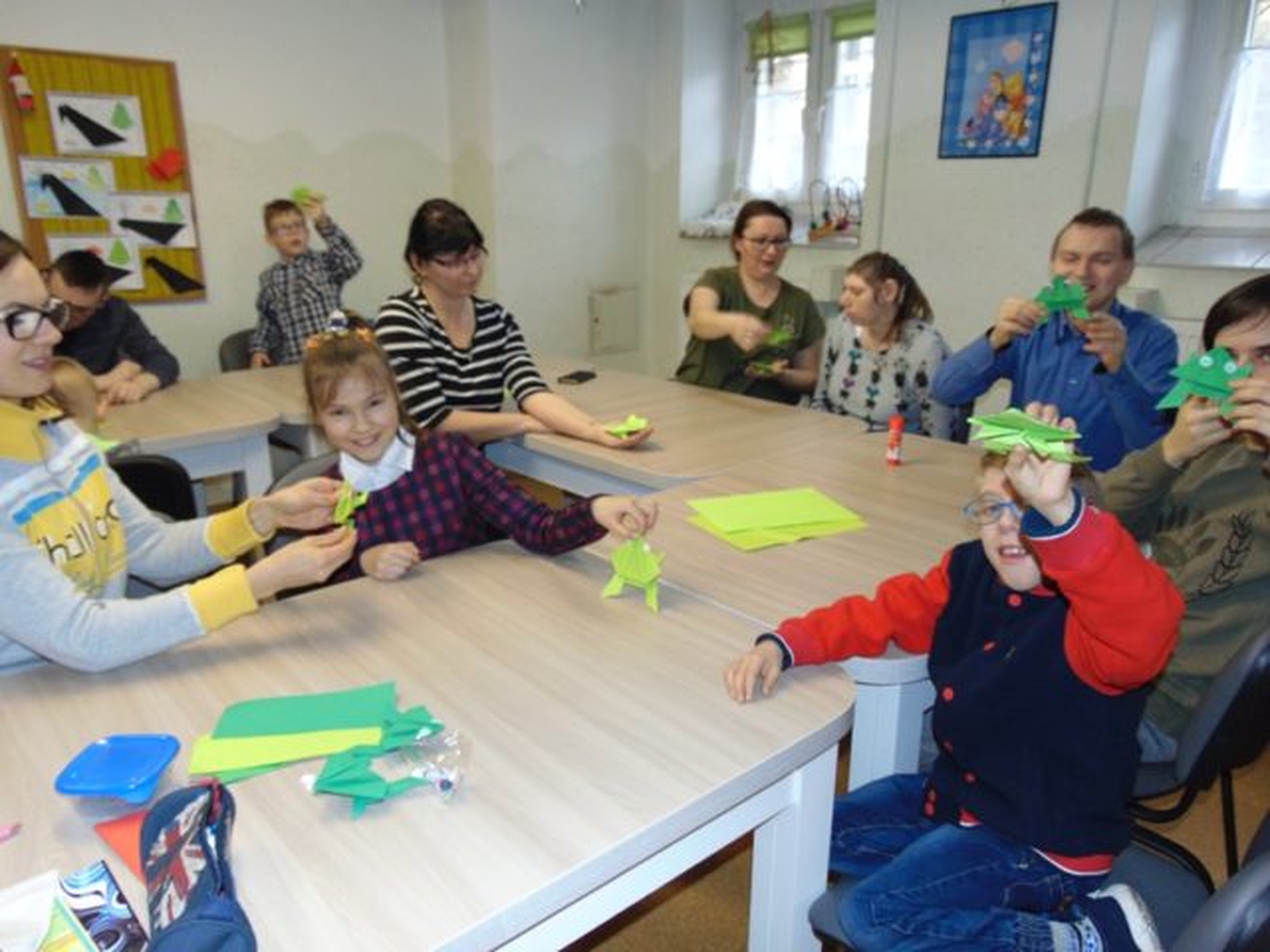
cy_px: 476
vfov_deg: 54.9
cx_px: 635
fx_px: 917
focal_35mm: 25
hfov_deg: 69.4
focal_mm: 4.5
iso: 200
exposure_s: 1/30
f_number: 3
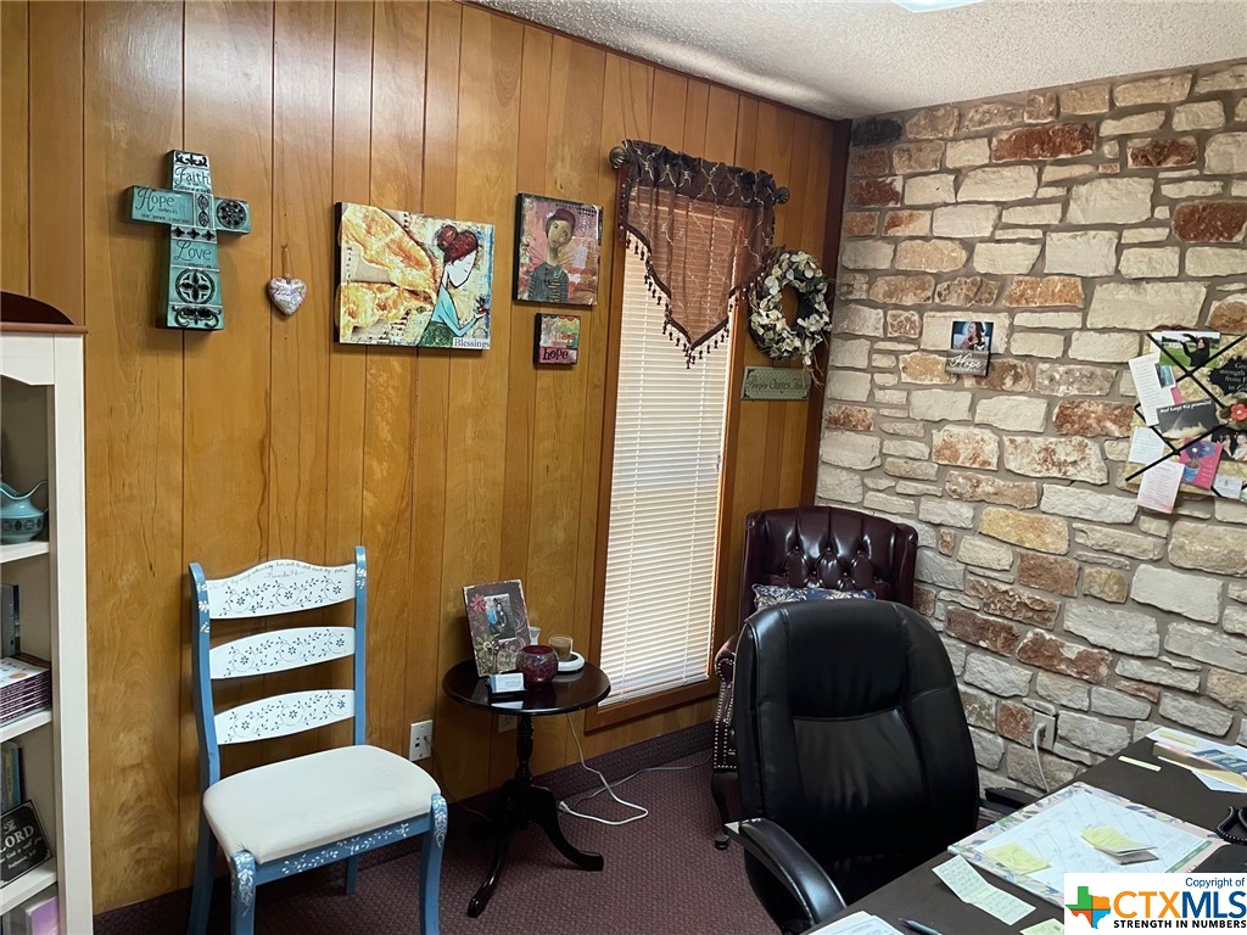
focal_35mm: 26
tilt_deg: -7.6
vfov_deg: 53.1
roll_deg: -4.1
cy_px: 468
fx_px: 937
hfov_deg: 67.3
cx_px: 624
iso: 250
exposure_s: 1/60
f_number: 1.6
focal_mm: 4.2
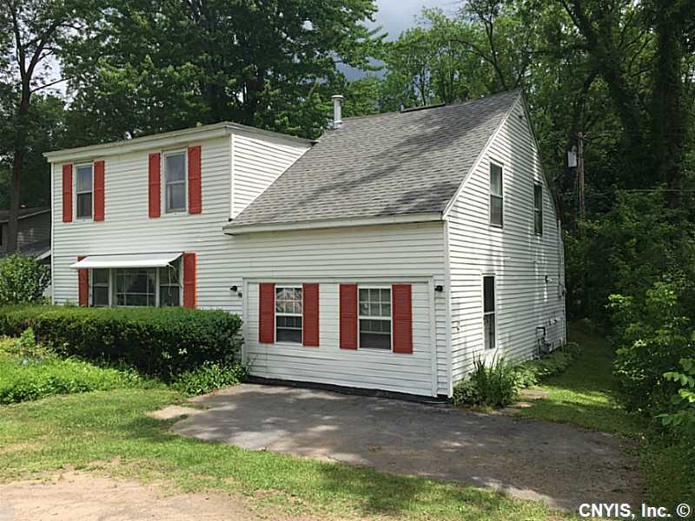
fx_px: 582
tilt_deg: +1.7
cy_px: 260
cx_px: 348
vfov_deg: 48.2
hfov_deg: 61.7
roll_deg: -0.3
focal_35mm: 29
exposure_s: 1/1582
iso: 32
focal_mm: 4.15
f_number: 2.2
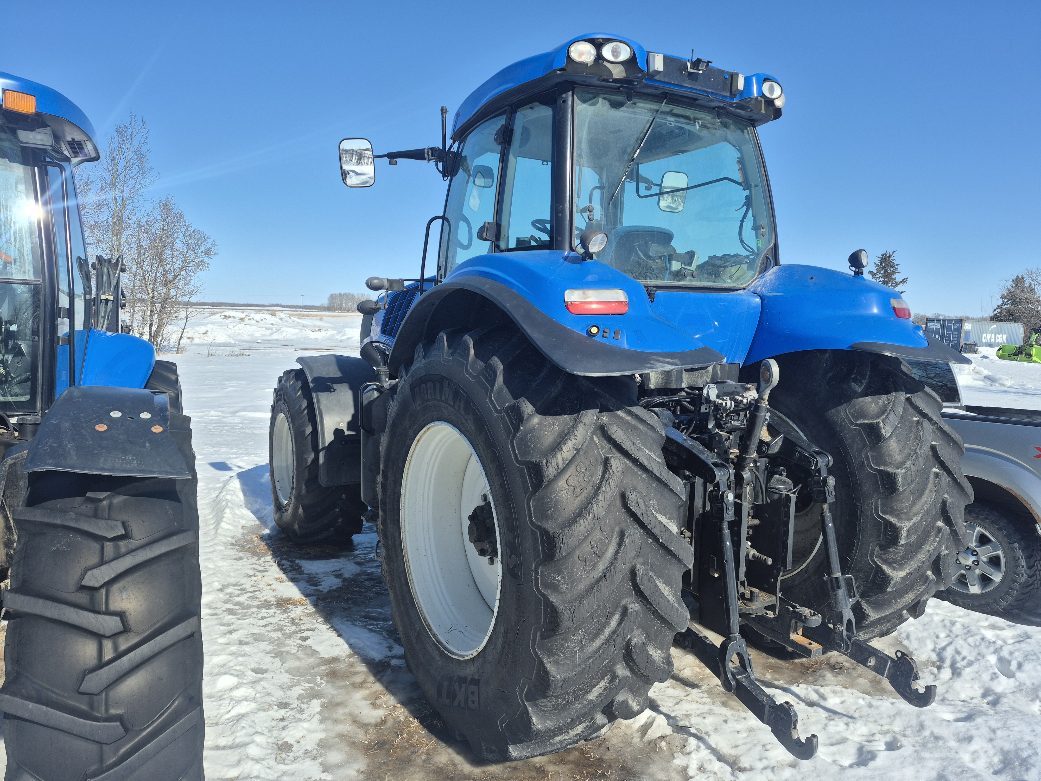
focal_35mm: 23
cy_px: 390
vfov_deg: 58.9
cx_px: 520
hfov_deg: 73.9
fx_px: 692
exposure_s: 1/2176
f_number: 1.8
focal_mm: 5.4
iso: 25
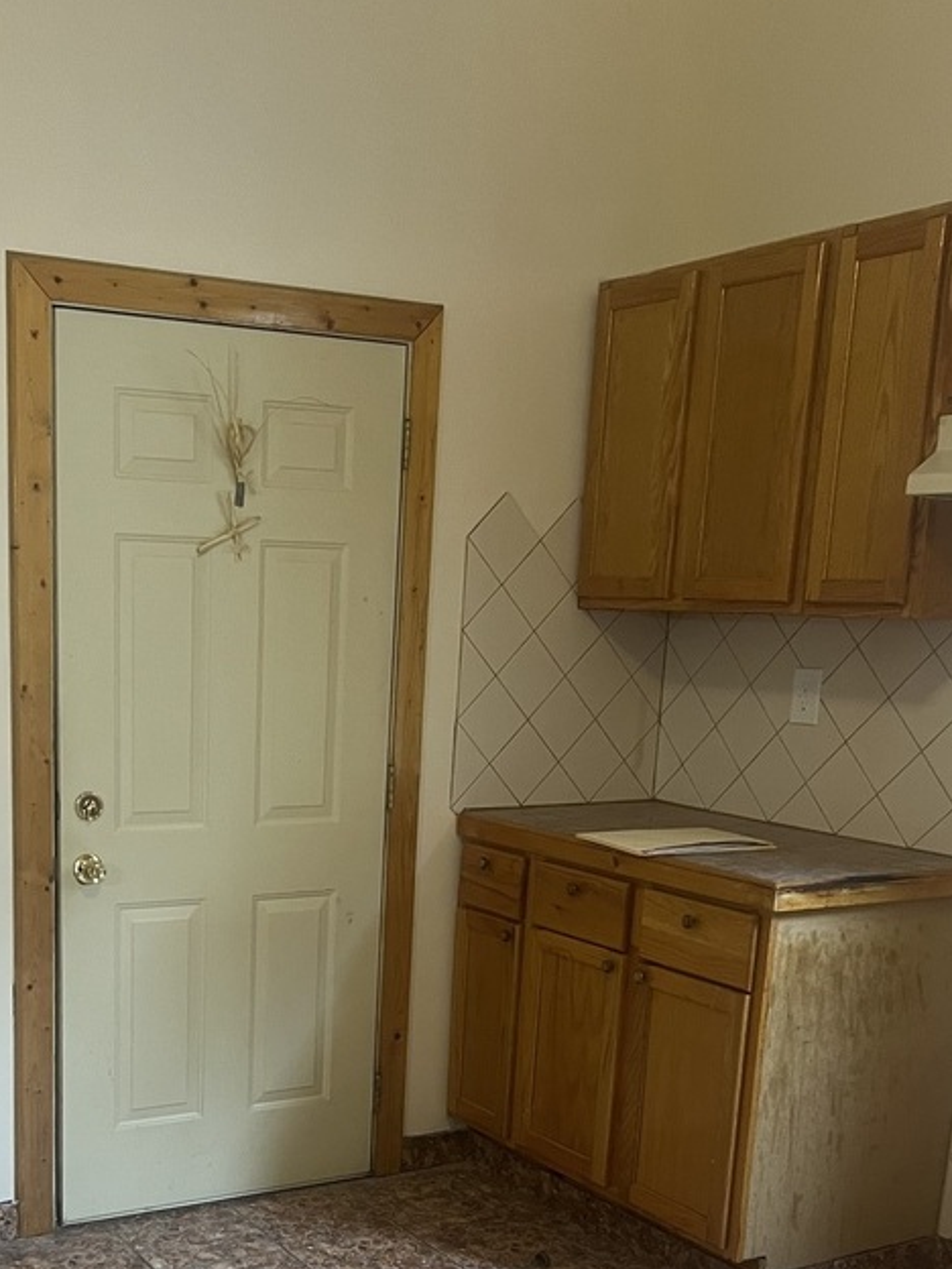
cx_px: 295
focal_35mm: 45
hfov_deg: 31.8
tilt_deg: -11.9
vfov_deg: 40.6
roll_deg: -0.2
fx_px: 1650
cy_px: 986
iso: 160
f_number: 1.5
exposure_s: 1/60
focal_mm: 5.7
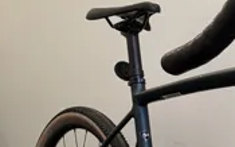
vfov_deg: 18.9
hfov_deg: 23.4
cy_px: 124
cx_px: 364
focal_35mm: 68
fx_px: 435
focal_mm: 2.22
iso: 200
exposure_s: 1/100
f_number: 2.2
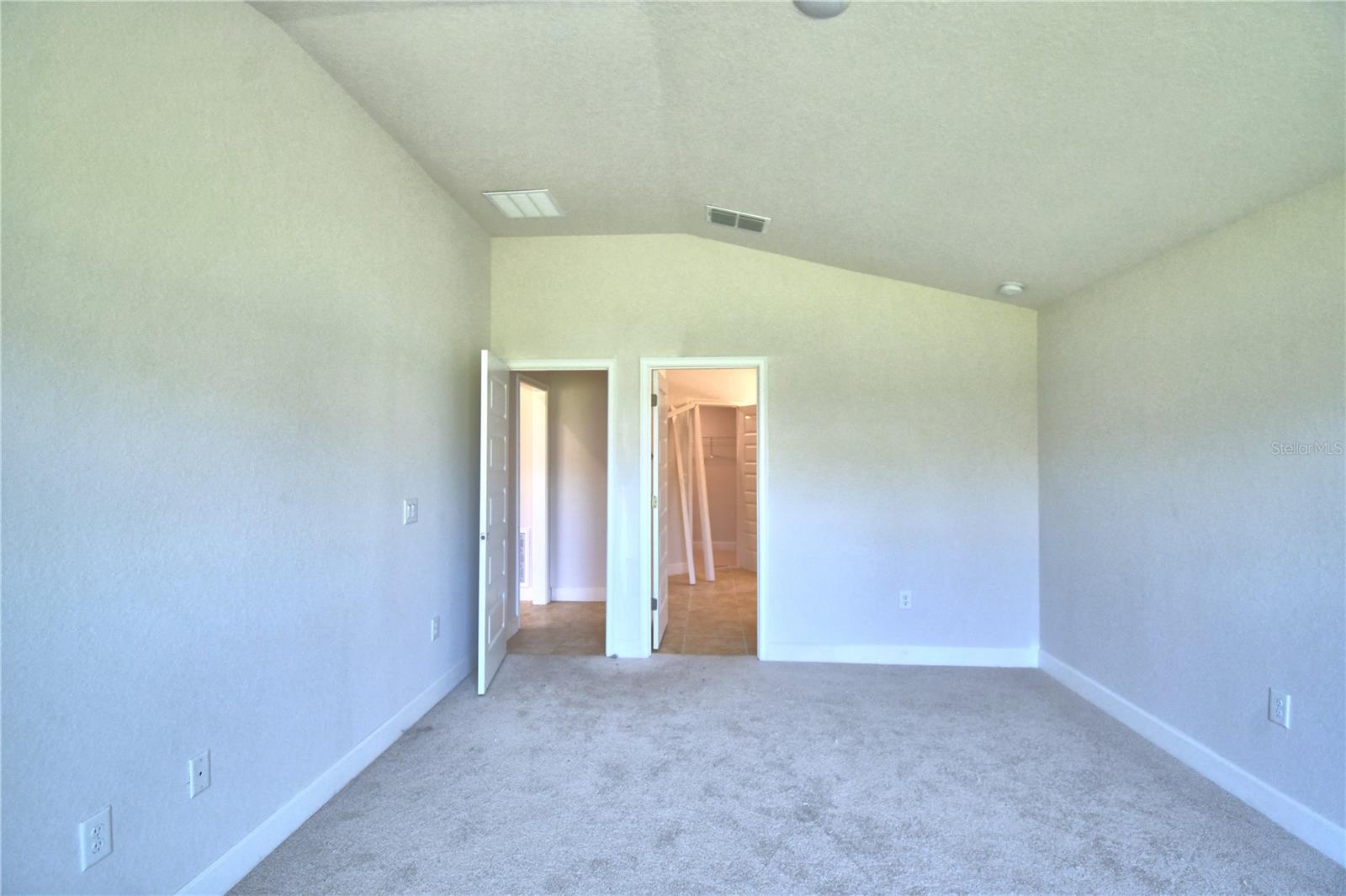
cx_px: 673
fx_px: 561
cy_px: 448
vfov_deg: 77.3
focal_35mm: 15
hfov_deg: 100.4
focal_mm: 10
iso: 400
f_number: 4.5
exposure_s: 1/80
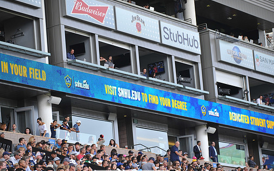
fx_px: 1083
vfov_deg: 9.0
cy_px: 97
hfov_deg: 14.4
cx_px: 131
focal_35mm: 145
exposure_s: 1/1250
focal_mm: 125
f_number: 2.8
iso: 500
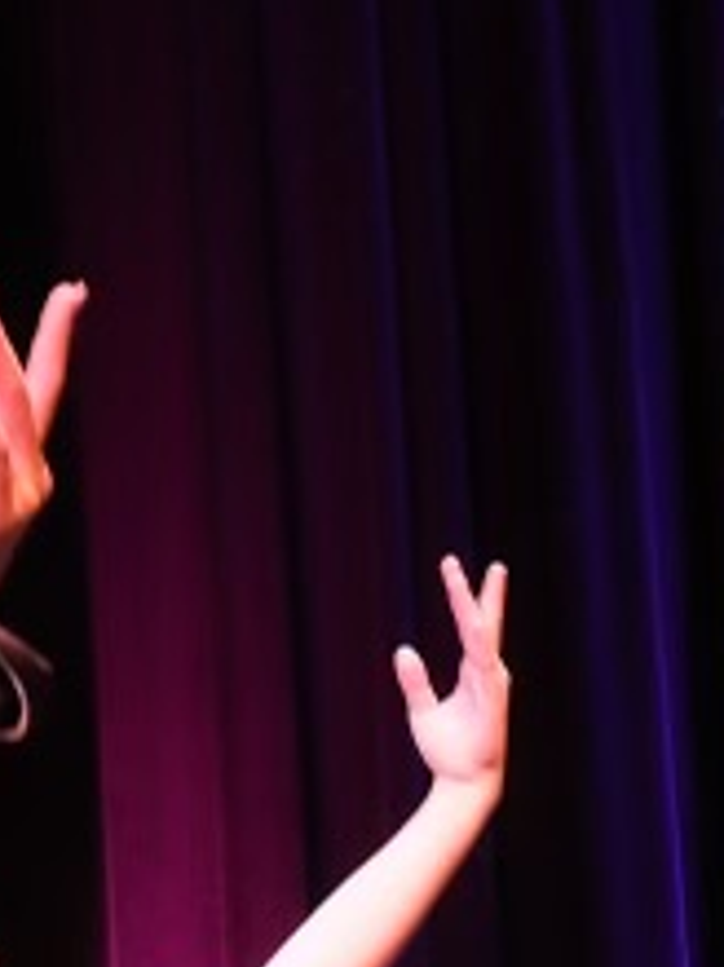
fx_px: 5025
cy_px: 958
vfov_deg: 10.9
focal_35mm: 180
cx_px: -1258
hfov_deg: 7.5
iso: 1600
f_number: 3.2
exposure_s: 1/125
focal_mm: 26.5
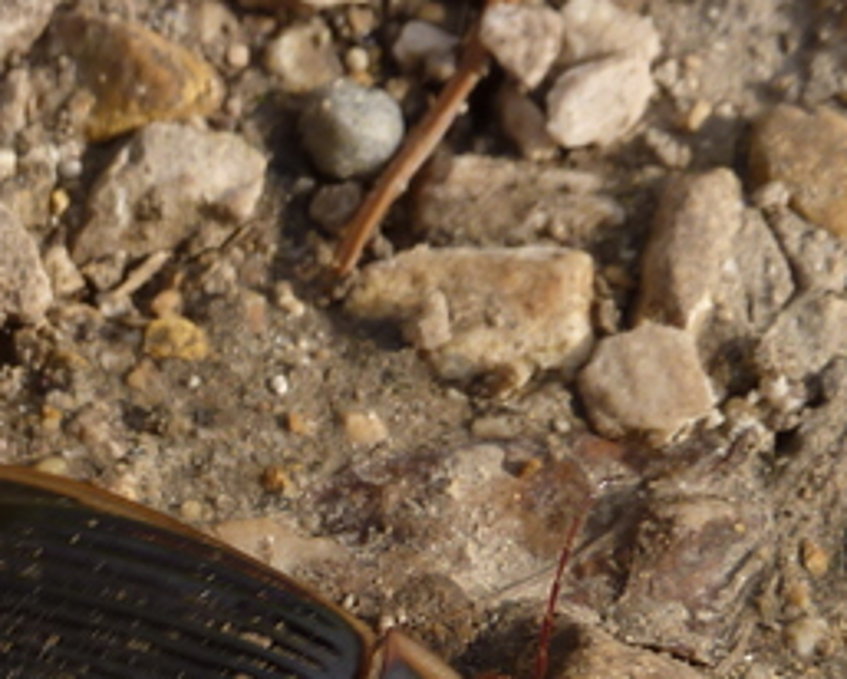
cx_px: -64
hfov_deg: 13.9
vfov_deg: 11.2
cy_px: 784
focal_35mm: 136
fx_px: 3412
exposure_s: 1/400
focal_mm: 6.9
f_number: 4.5
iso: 80
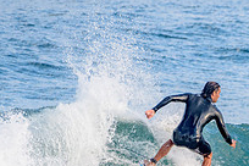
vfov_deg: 0.8
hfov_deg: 1.2
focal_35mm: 1743
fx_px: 12055
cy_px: 184
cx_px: 332
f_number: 5.6
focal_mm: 500
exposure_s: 1/1250
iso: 360
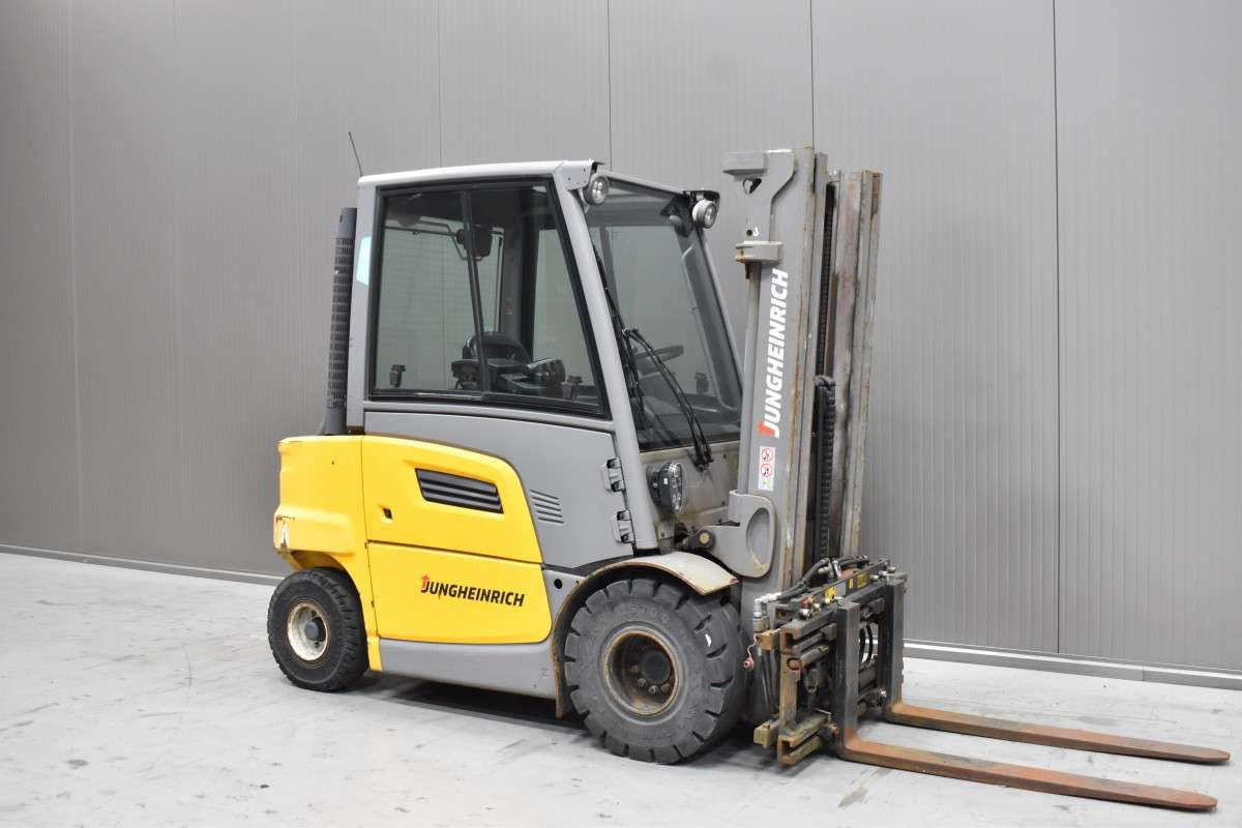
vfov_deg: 36.9
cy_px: 414
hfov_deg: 53.1
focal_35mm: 36
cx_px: 621
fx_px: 1242
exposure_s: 1/30
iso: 1600
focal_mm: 24
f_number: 5
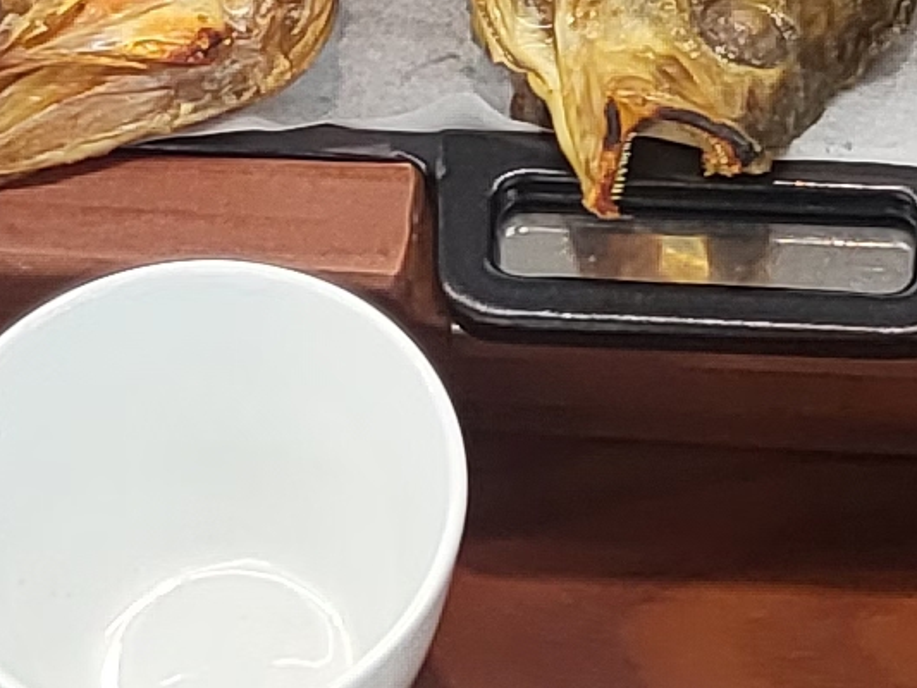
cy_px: -557
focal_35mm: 195
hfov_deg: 10.1
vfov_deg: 7.4
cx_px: 649
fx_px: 5167
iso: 160
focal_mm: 4.25
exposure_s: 1/120
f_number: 1.8
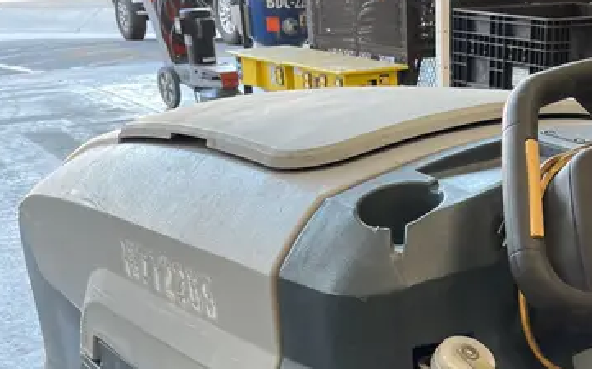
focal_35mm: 56
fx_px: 903
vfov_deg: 21.4
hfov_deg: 35.5
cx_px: 446
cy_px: 445
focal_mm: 5.1
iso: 125
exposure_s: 1/122
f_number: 1.6
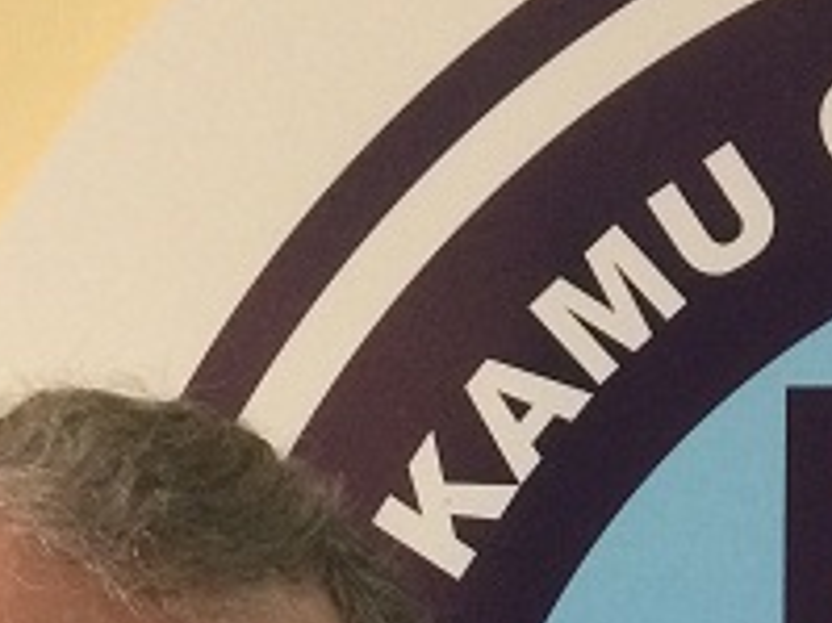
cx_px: 903
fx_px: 2858
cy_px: 899
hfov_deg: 16.1
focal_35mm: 119
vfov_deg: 11.9
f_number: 2.2
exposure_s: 1/33
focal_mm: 4.15
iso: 320
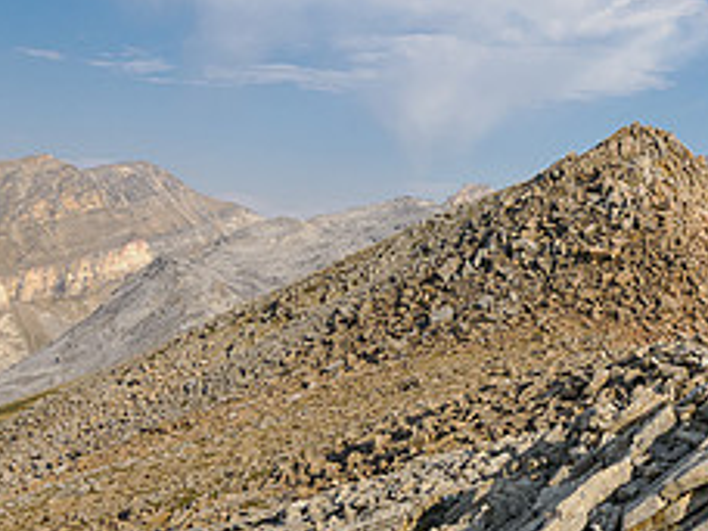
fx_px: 1350
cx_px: 686
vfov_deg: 22.1
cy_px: 368
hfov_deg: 27.9
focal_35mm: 66
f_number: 8
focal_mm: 13
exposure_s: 1/400
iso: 200
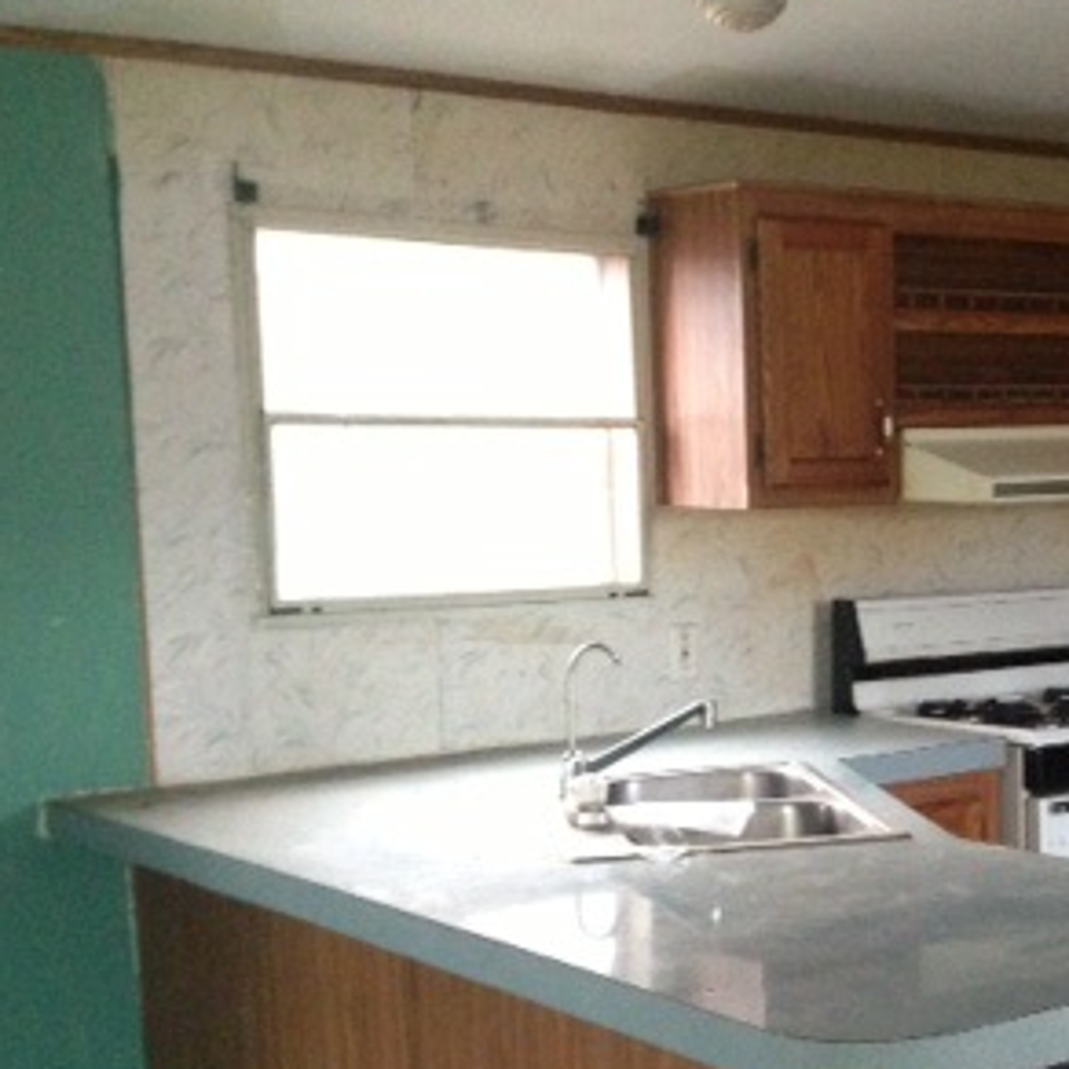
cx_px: 1010
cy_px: 707
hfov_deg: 25.8
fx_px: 2236
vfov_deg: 26.7
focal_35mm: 64
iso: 500
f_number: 2.4
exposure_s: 1/20
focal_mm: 4.13
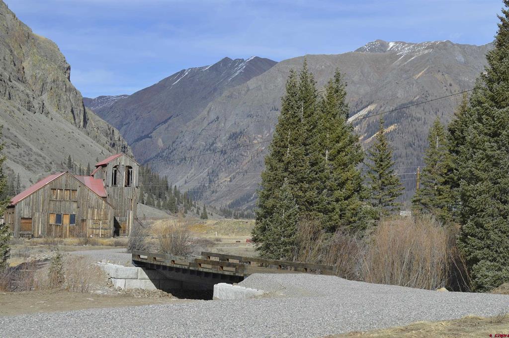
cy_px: 169
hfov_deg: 24.6
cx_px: 254
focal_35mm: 82
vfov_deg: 16.5
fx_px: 1165
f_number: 9
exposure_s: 1/320
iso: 100
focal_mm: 55
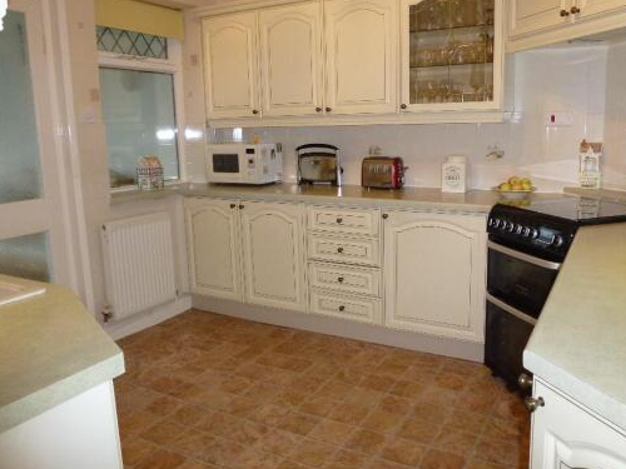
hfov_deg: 63.3
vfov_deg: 49.7
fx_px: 506
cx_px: 339
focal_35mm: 28
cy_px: 217
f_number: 3.3
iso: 200
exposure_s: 1/60
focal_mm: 4.3
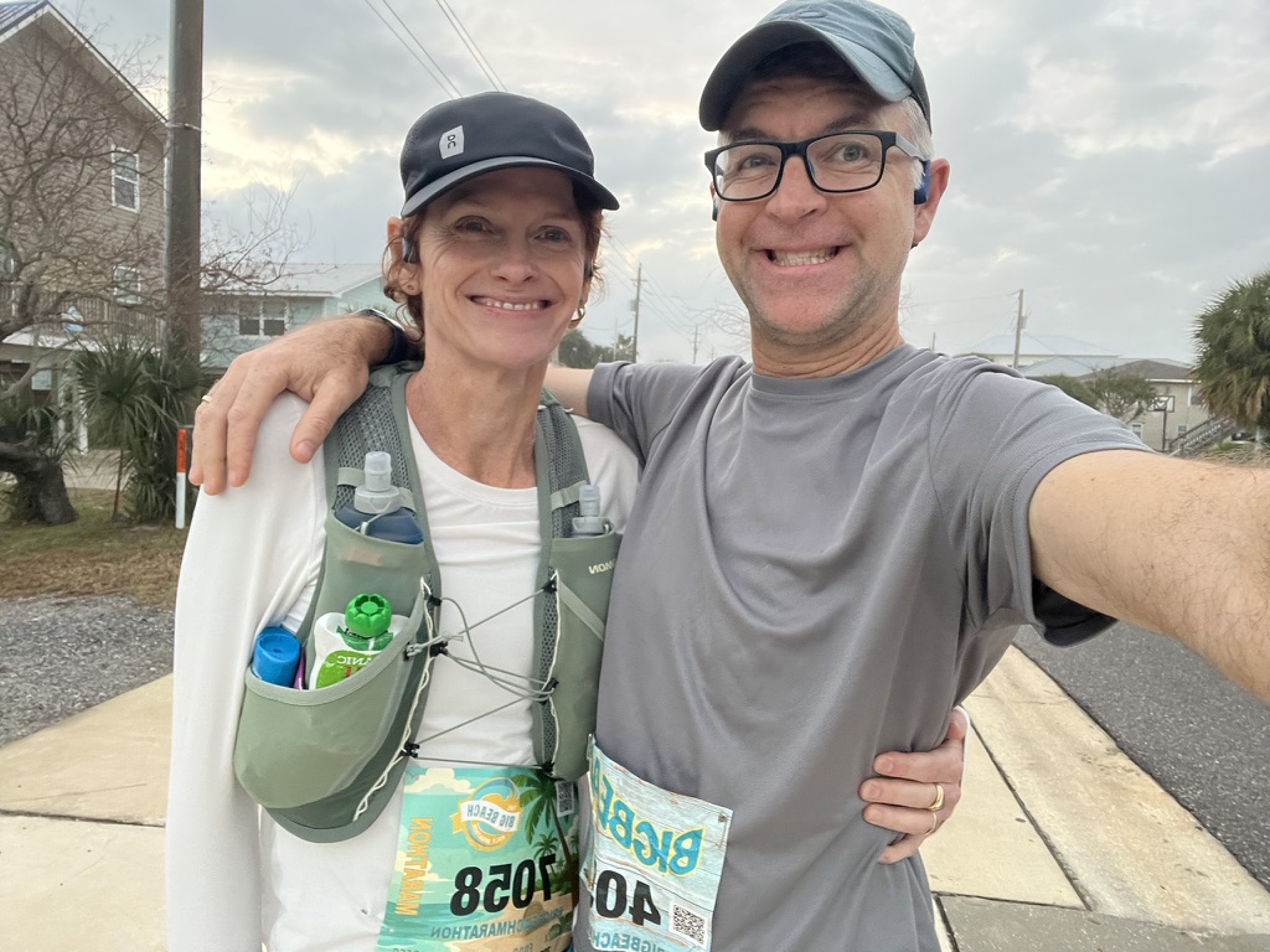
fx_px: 844
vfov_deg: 58.9
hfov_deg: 73.9
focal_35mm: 23
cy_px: 476
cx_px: 635
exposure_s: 1/60
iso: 250
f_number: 2.2
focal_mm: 2.71
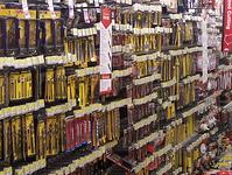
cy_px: 65
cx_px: 151
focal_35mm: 89
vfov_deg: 16.6
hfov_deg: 21.9
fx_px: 598
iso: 140
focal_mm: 6.3
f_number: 2.8
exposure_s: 1/25
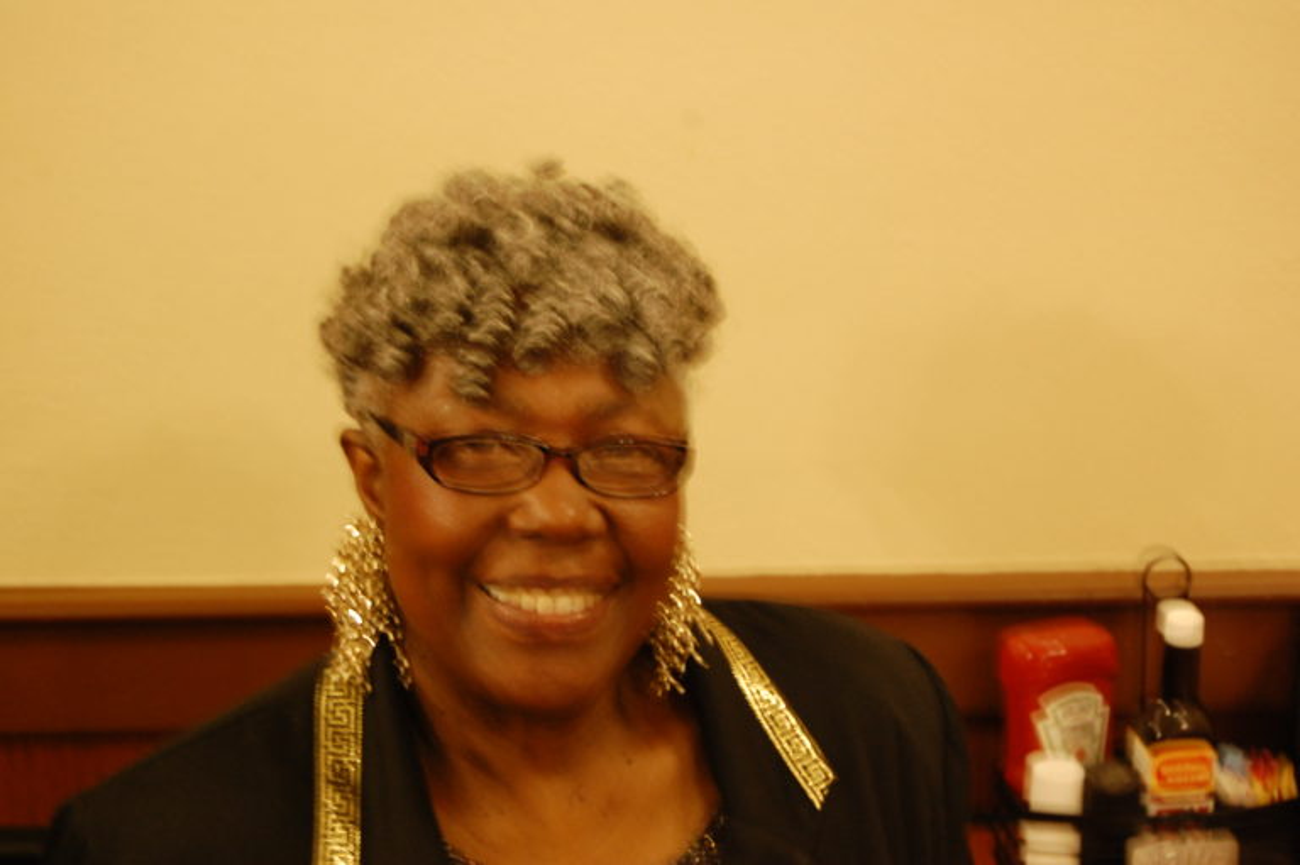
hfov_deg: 28.1
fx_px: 2598
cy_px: 432
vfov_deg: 18.9
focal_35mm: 72
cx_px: 650
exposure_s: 1/8
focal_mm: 48
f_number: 5.6
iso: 900
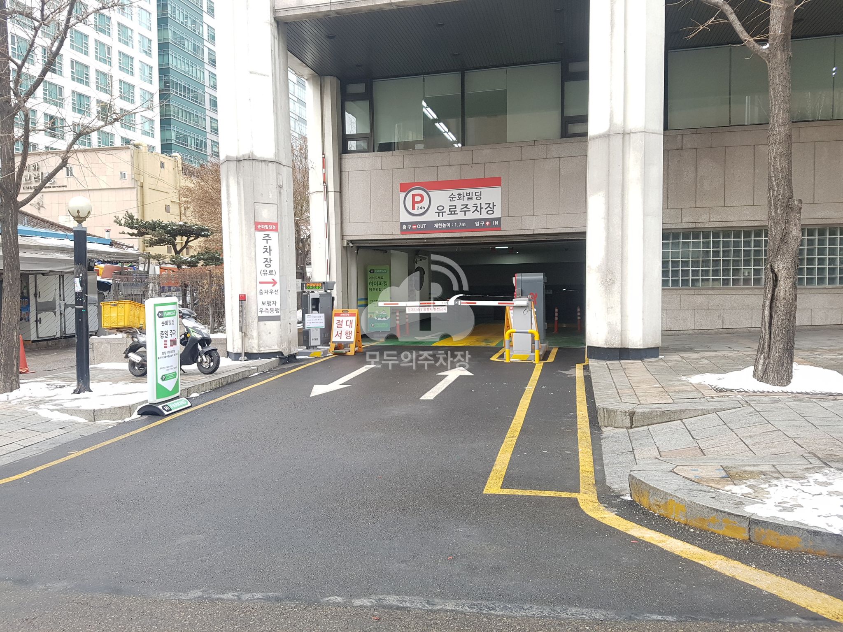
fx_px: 633
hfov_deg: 67.3
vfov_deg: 53.1
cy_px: 316
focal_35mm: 26
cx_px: 422
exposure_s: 1/192
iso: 50
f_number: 1.7
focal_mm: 4.2
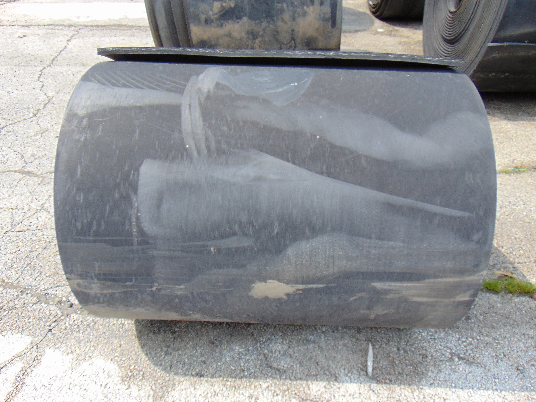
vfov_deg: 54.9
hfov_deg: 69.4
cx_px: 268
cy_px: 201
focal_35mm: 25
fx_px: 387
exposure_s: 1/400
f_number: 3
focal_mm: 4.5
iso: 80
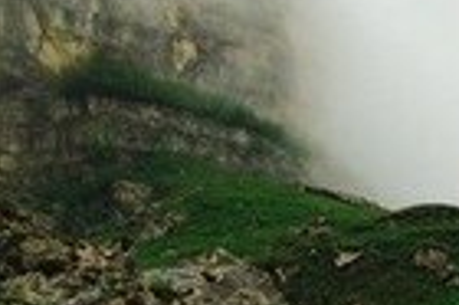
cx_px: 607
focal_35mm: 107
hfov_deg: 17.8
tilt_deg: +2.8
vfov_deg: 11.3
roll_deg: +1.1
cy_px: 656
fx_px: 1363
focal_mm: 4.15
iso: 32
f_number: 2.2
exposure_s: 1/146
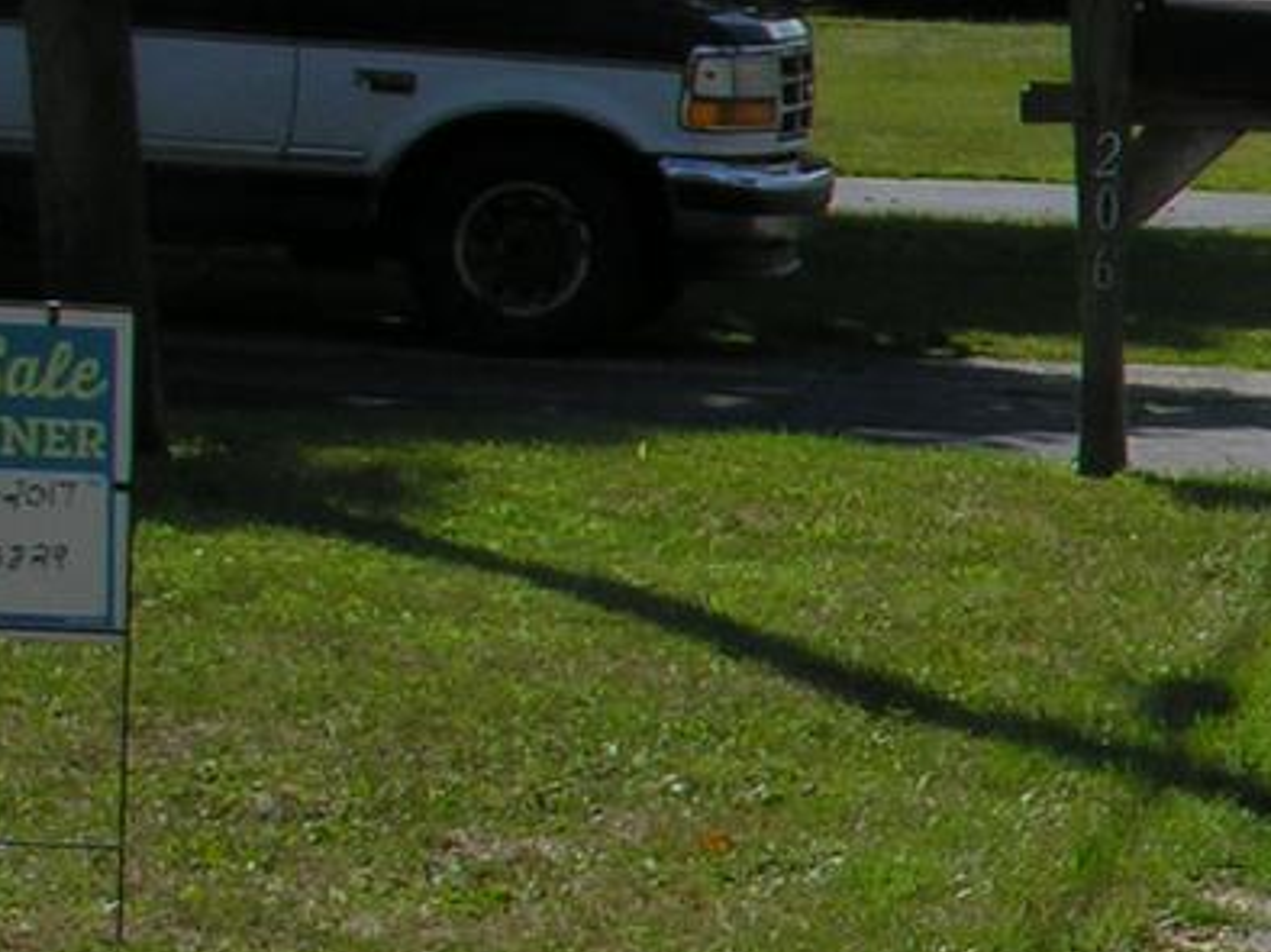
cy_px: 694
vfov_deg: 8.1
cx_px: 3032
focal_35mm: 182
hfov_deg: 9.6
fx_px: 6678
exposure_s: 1/314
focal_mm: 8.9
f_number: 6.3
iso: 50
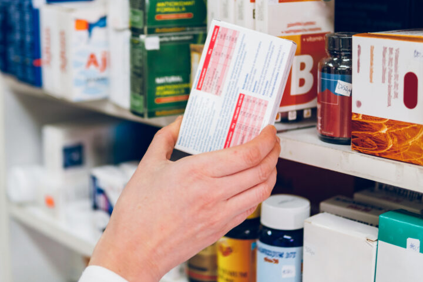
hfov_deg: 31.3
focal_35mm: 64
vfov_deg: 21.2
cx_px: 169
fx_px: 752
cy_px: 100
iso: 100
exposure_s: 1/250
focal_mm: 30
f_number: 1.4
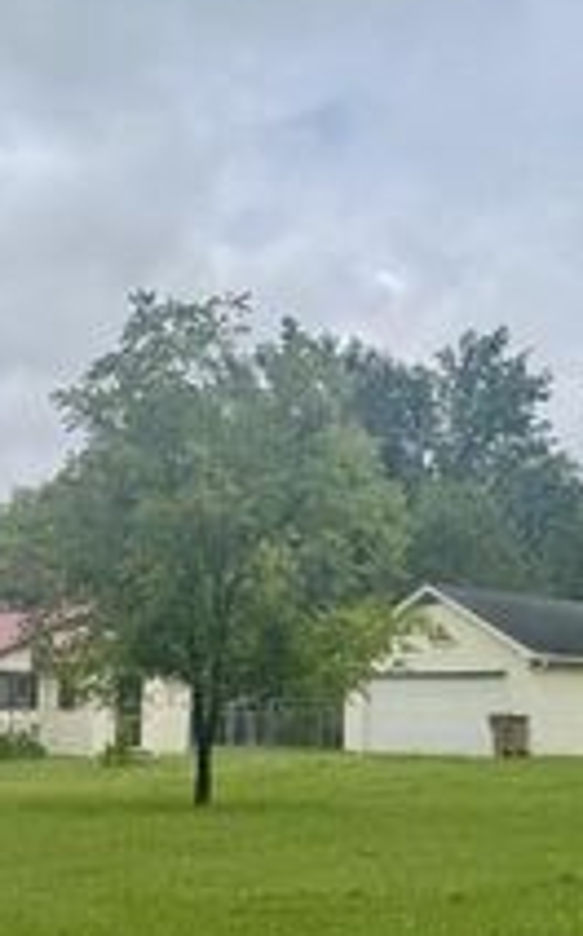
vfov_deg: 33.7
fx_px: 1529
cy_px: 620
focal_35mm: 60
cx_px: 168
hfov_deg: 21.4
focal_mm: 6.76
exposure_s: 1/7937
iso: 80
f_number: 1.78
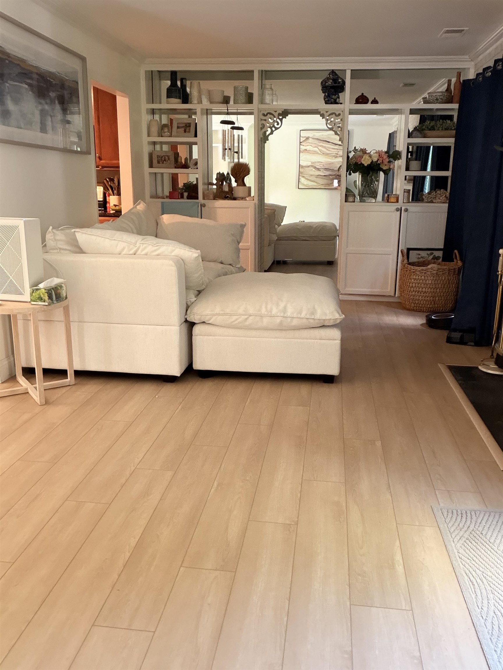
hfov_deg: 46.8
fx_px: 581
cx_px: 252
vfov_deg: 60.0
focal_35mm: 30
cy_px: 335
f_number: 1.9
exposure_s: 1/40
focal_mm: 2.71
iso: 250
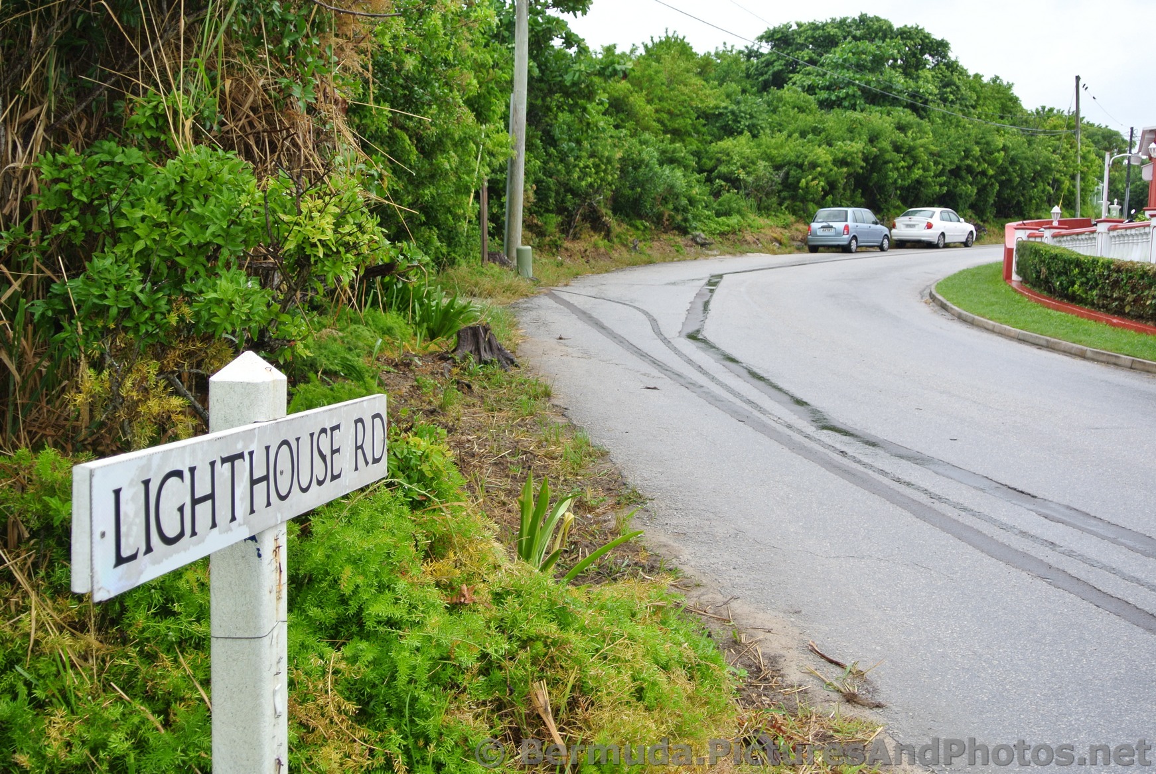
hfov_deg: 48.4
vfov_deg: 33.5
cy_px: 387
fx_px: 1286
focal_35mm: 40
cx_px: 578
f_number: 4.2
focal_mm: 15.1
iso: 100
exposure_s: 1/200
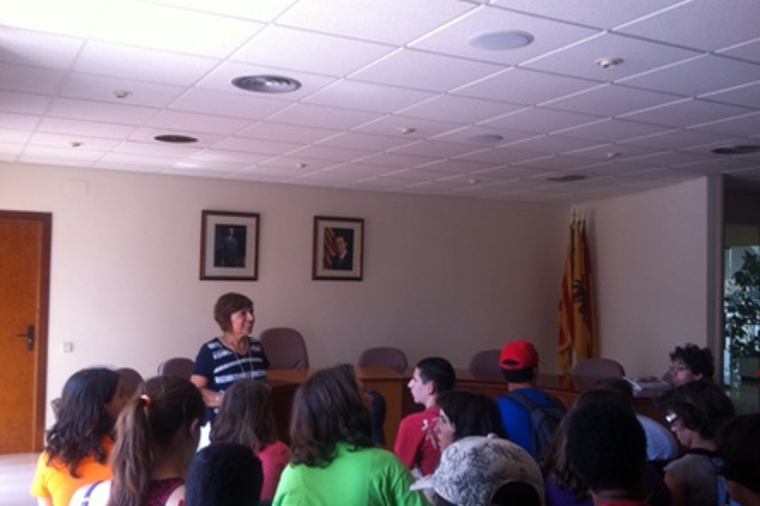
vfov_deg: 32.6
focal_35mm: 41
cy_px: 251
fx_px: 865
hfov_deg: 47.4
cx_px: 388
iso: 80
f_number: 2.8
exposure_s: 1/40
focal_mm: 3.85
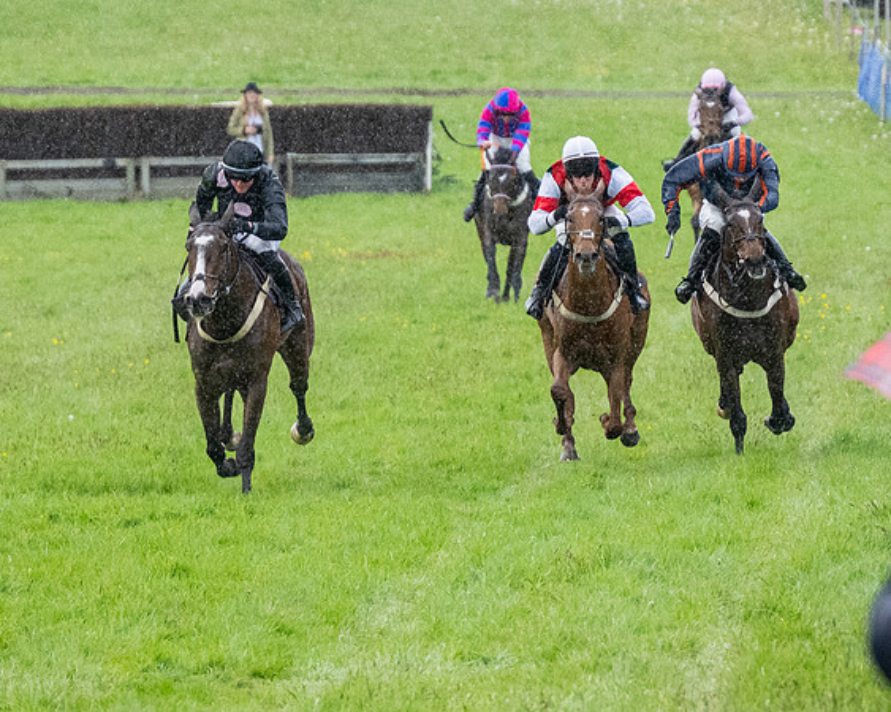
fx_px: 12692
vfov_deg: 3.2
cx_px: 611
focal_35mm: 481
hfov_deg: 4.0
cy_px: 417
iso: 2000
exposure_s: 1/800
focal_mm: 165
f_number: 4
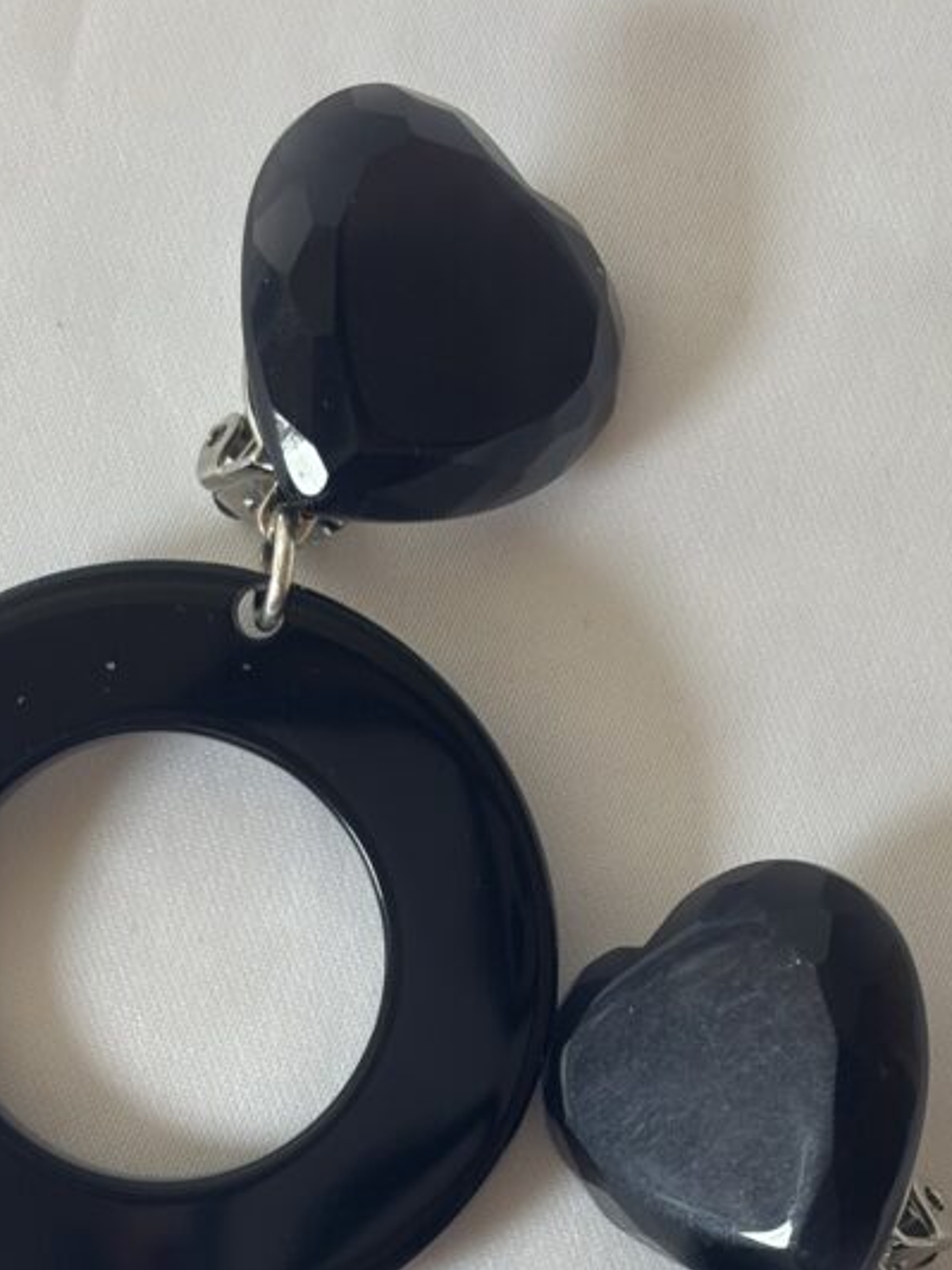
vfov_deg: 19.4
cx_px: 549
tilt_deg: -85.7
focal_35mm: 100
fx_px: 3667
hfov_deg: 14.8
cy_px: 1081
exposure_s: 1/100
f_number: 1.6
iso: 32
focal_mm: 5.96
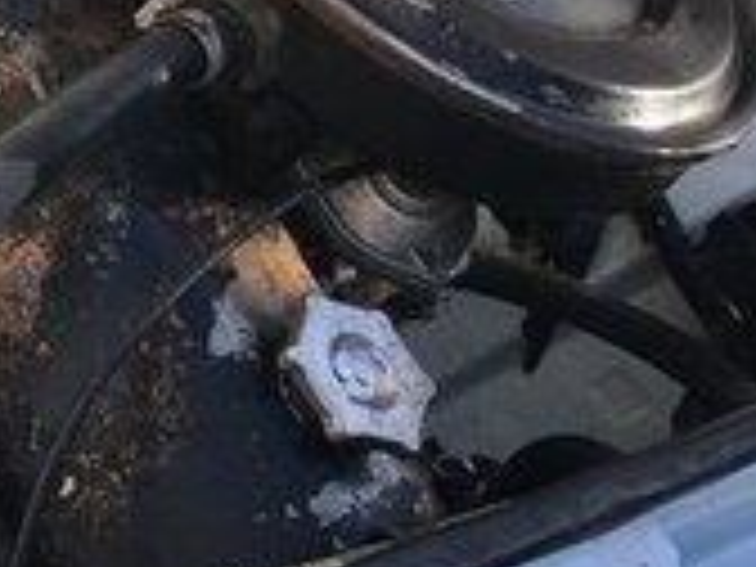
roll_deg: -40.1
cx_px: -423
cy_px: 227
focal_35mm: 114
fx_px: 2490
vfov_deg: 13.0
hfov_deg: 15.7
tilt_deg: -42.3
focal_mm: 4.15
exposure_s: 1/254
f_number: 2.2
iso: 25
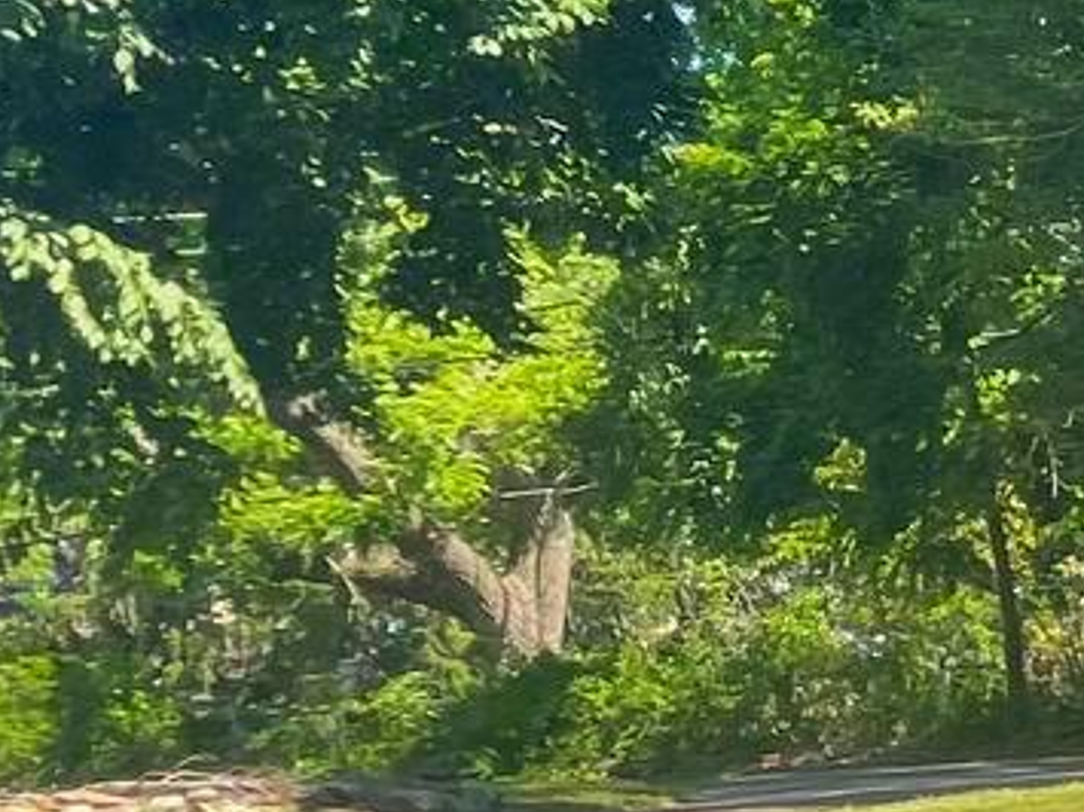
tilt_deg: -3.9
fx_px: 4696
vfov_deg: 9.9
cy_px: 574
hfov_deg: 10.3
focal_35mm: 150
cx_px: 3066
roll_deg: +2.9
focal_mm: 4.2
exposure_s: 1/1147
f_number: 1.6
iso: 32
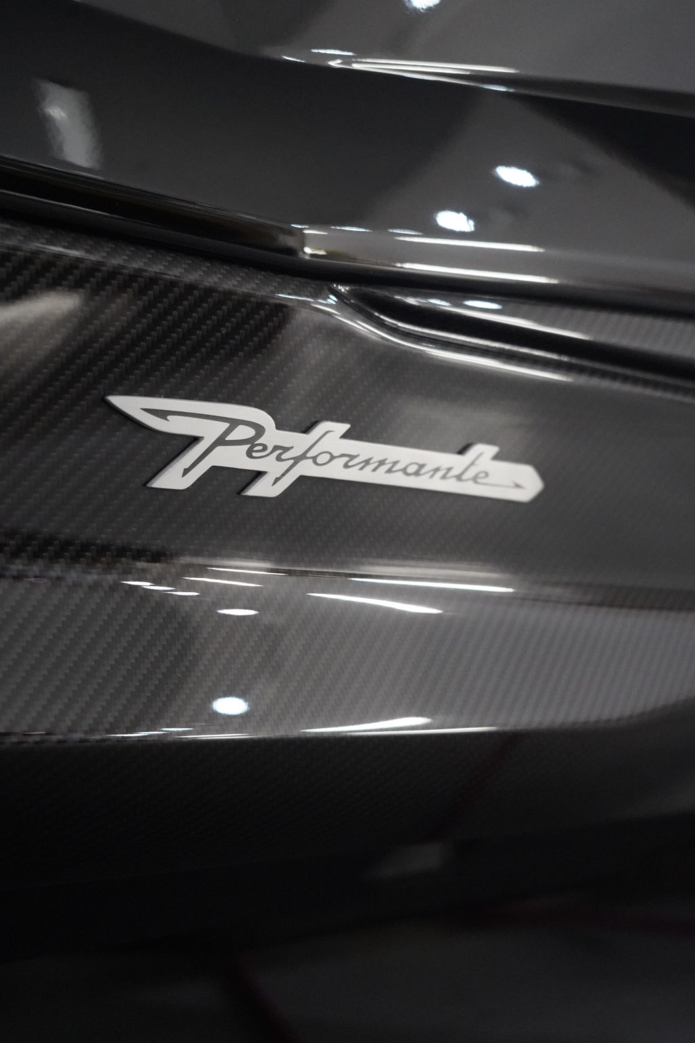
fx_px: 1448
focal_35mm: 50
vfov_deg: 39.6
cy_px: 522
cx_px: 348
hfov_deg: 27.0
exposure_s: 1/160
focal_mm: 50
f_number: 5.6
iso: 12800
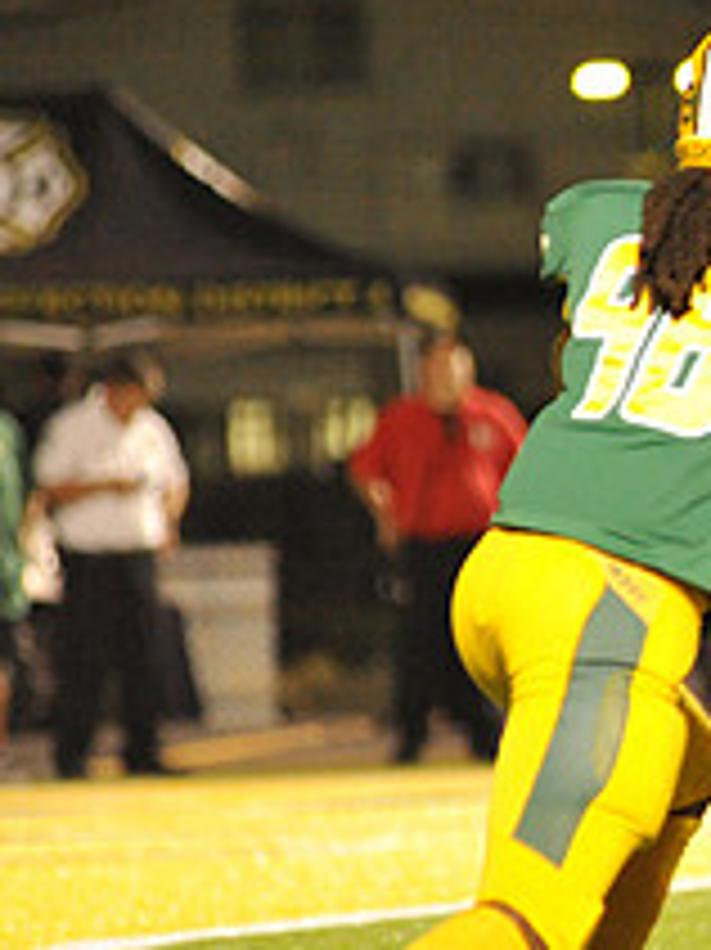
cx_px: 1269
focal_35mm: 528
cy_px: 531
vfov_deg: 3.8
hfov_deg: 2.8
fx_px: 14475
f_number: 4
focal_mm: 200
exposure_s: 1/320
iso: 6400
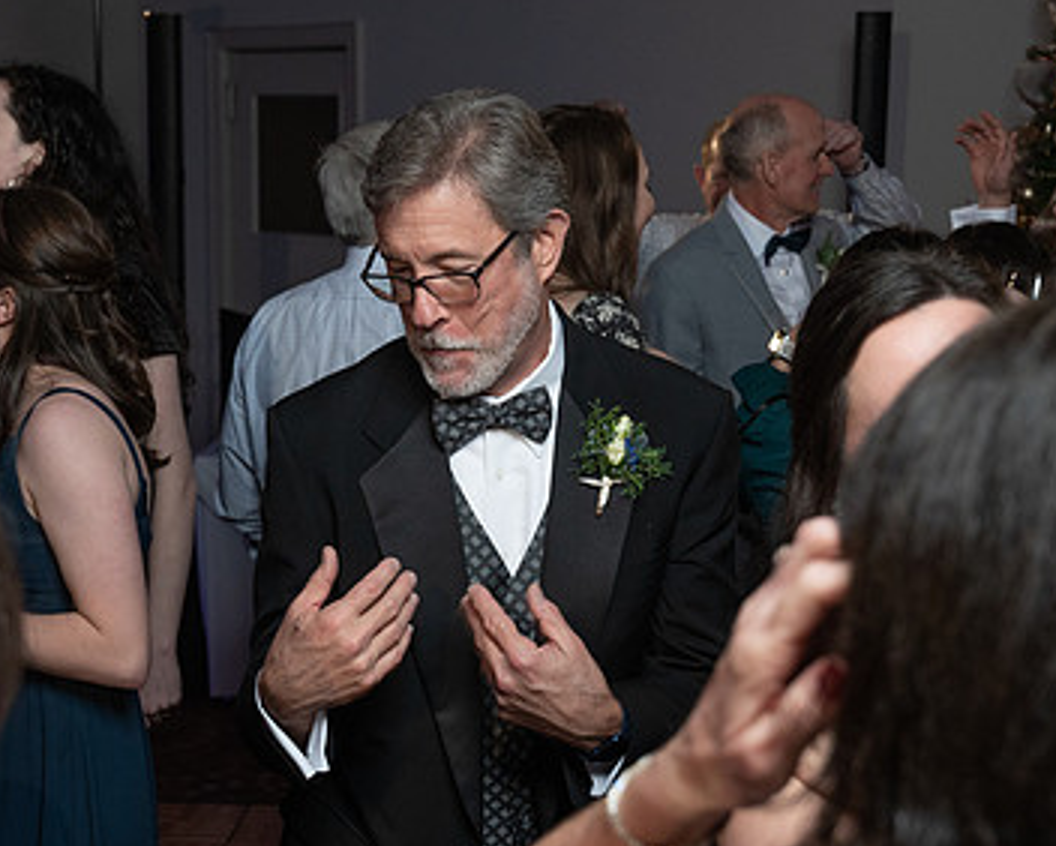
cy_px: 531
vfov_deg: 21.2
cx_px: 452
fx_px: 2252
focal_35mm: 72
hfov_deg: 26.4
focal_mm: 43
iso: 2000
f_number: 5
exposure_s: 1/200
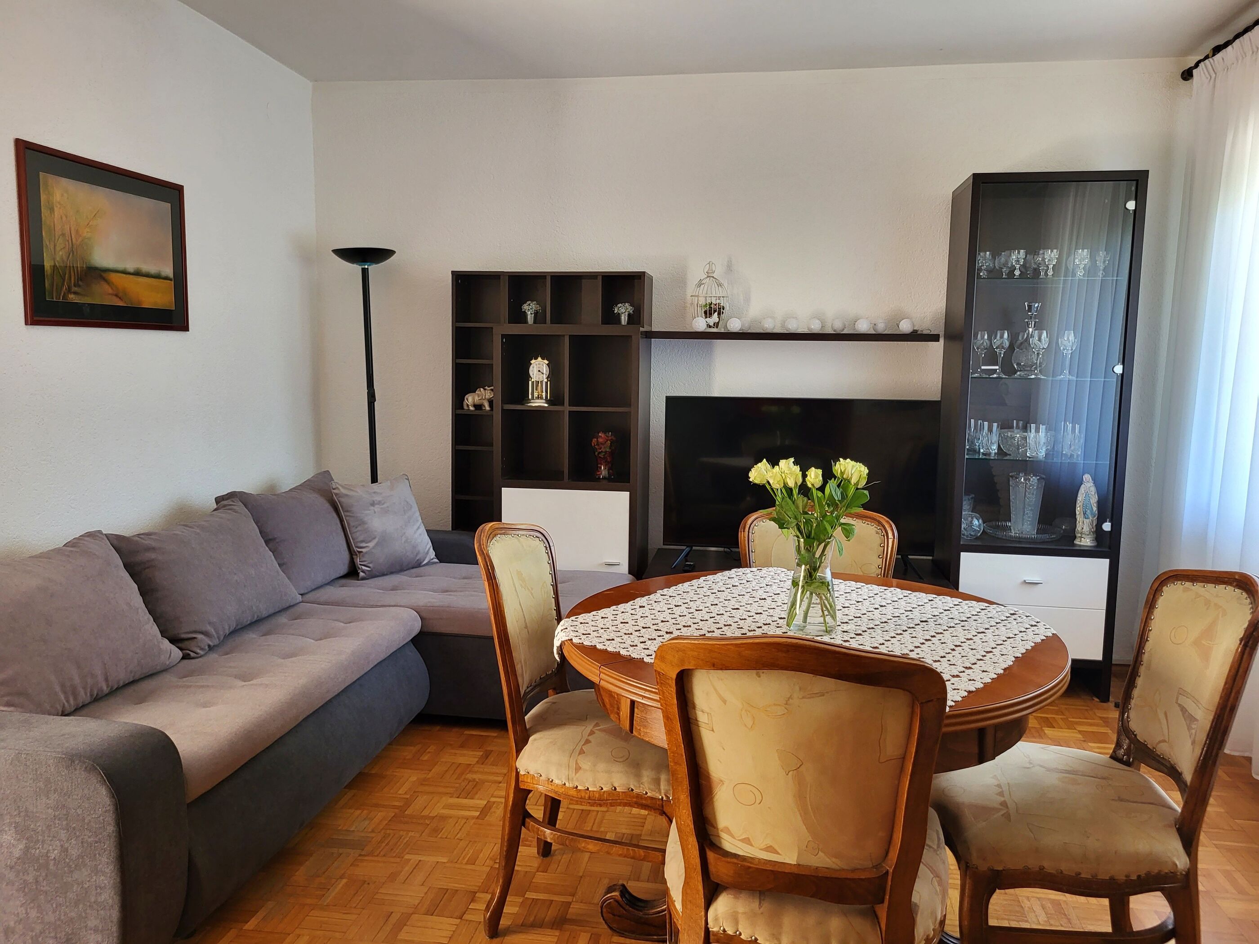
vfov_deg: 53.1
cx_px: 630
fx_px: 946
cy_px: 472
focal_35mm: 26
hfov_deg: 67.3
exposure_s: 1/50
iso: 160
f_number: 1.8
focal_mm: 5.4
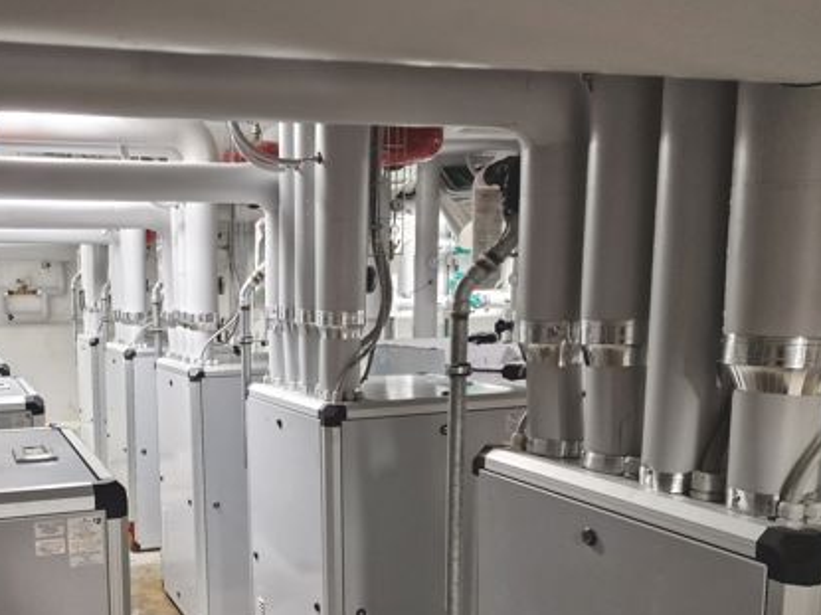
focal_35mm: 37
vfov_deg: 38.1
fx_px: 877
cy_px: 425
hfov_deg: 48.2
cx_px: 205
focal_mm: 6.4
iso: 320
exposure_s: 1/100
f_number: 1.8
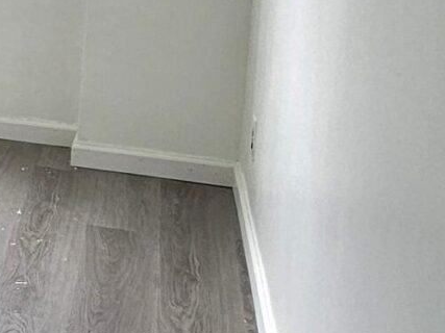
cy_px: -27
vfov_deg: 18.2
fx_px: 1002
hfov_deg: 16.3
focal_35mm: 78
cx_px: -530
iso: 50
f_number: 2.2
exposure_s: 1/120
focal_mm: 2.2
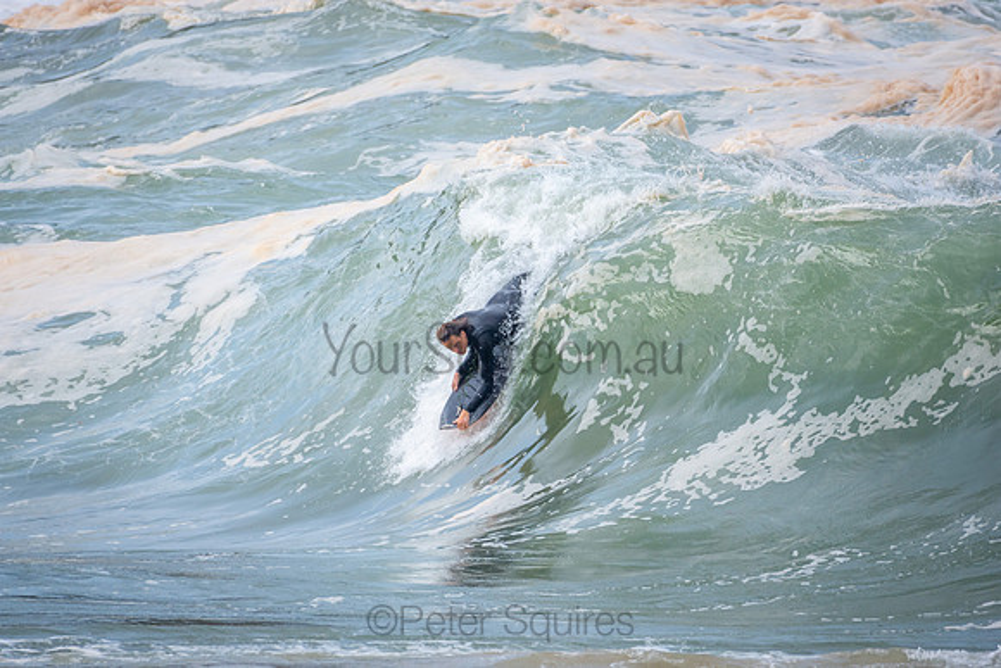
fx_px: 20858
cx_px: 500
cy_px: 334
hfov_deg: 2.7
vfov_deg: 1.8
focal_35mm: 750
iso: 220
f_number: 5.6
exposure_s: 1/1000
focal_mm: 500
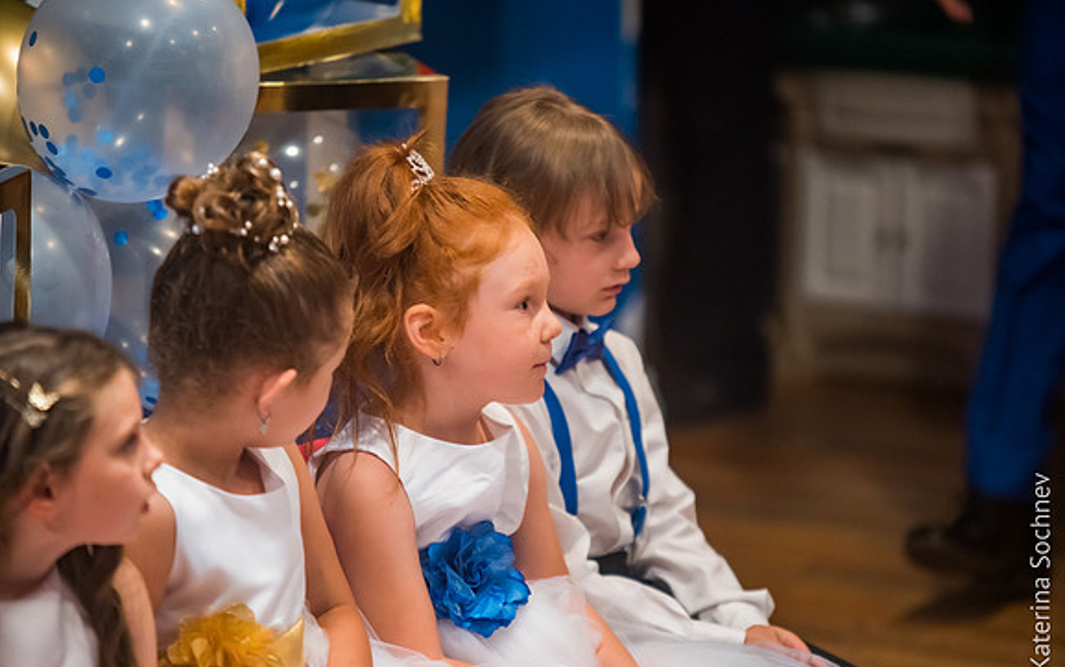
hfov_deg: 10.2
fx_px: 5952
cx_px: 532
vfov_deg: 6.4
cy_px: 354
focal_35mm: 205
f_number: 2.8
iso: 3200
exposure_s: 1/200
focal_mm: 200
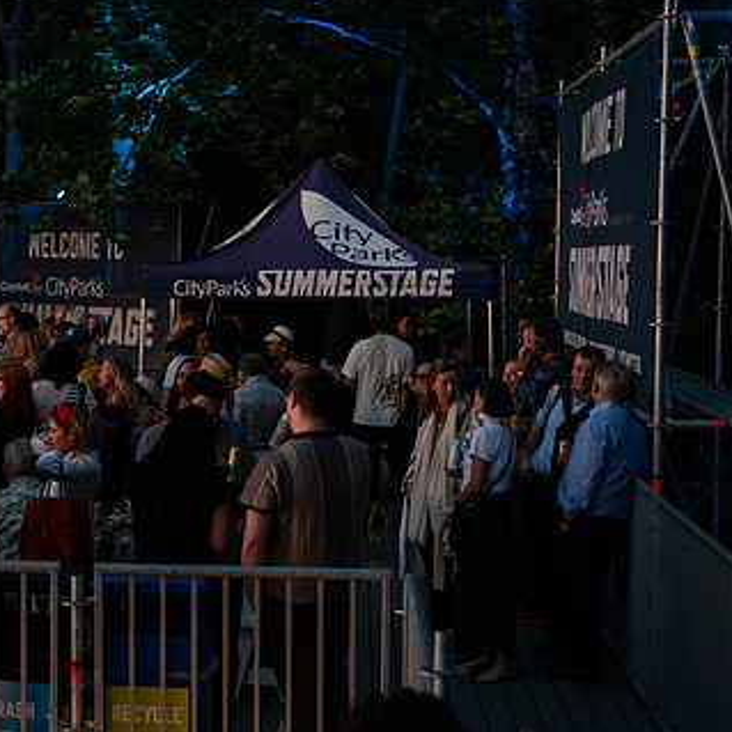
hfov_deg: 20.0
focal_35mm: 85
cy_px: 430
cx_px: 80
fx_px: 2034
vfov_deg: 20.4
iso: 4000
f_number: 3.2
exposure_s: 1/200
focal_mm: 55
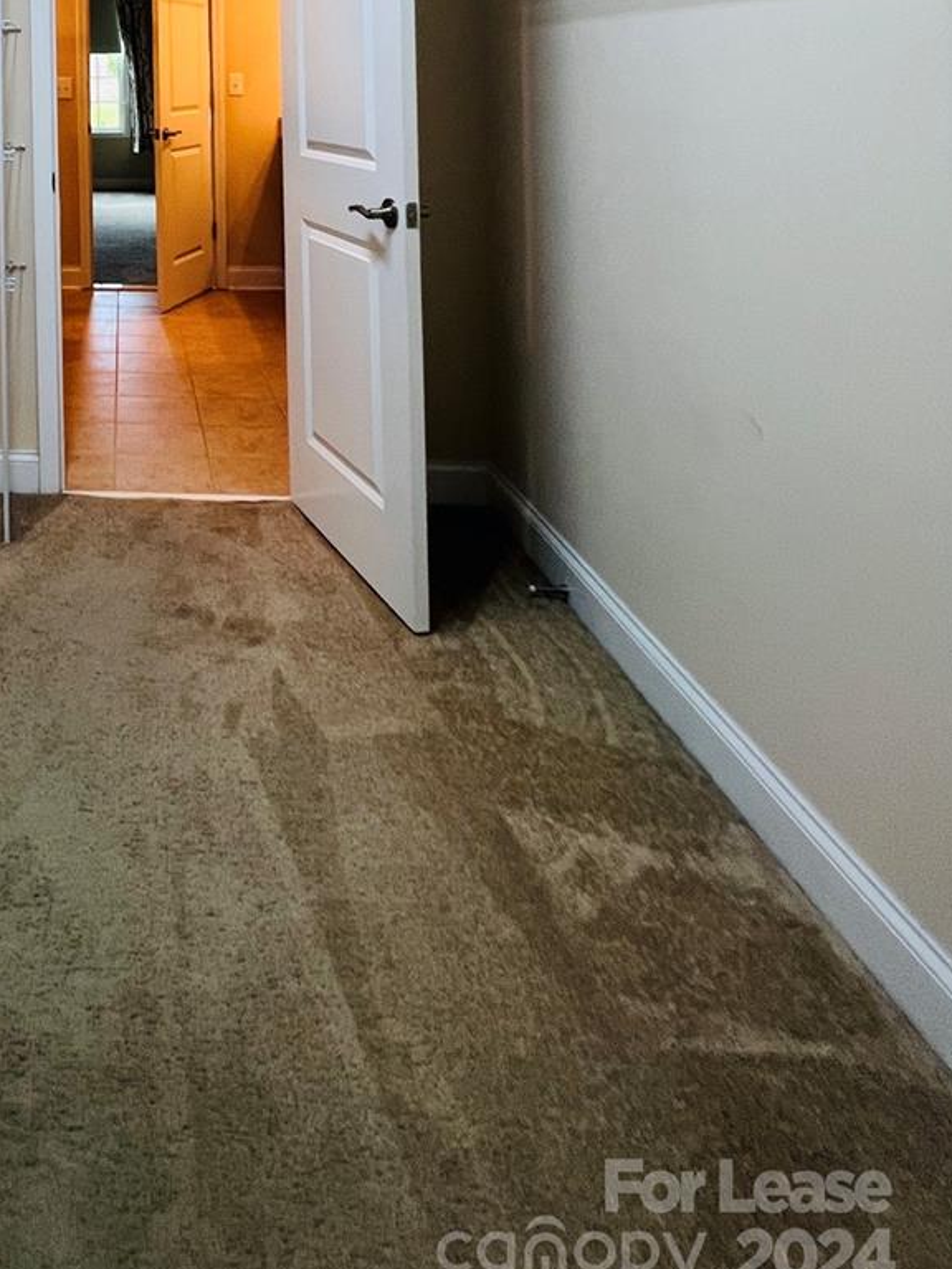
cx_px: 10
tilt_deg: -2.6
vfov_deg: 55.5
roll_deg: +0.1
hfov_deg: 45.3
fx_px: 953
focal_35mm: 26
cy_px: 64
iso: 160
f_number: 1.8
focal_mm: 1.57
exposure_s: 1/60
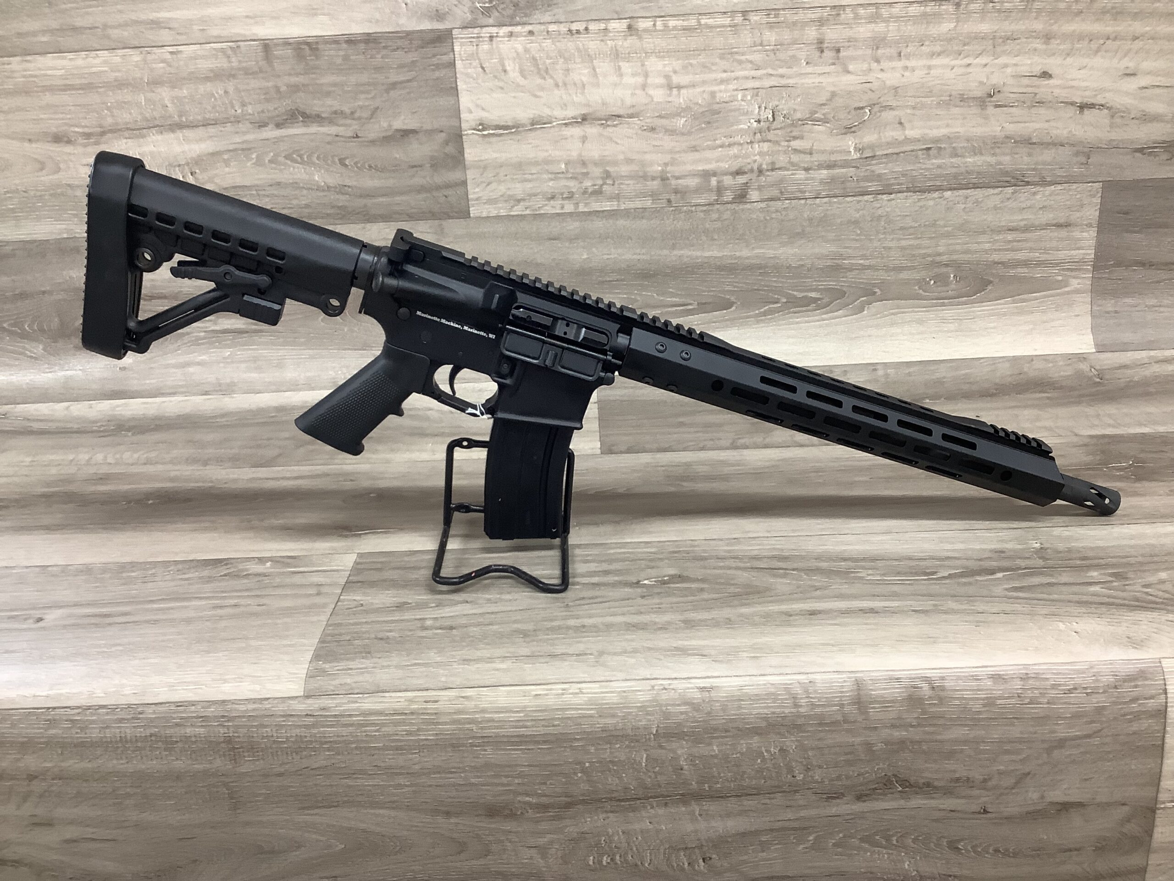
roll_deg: +2.1
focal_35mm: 31
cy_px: 440
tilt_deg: -21.6
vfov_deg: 45.4
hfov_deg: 58.4
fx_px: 1051
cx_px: 587
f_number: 2.4
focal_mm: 3.3
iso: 125
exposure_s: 1/60
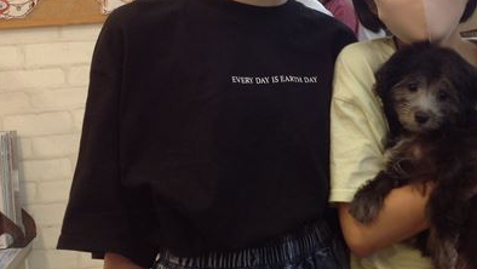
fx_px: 734
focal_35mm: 58
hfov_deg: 35.3
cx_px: 349
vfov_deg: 20.5
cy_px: 44
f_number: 2.4
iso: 64
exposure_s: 1/40
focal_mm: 4.28
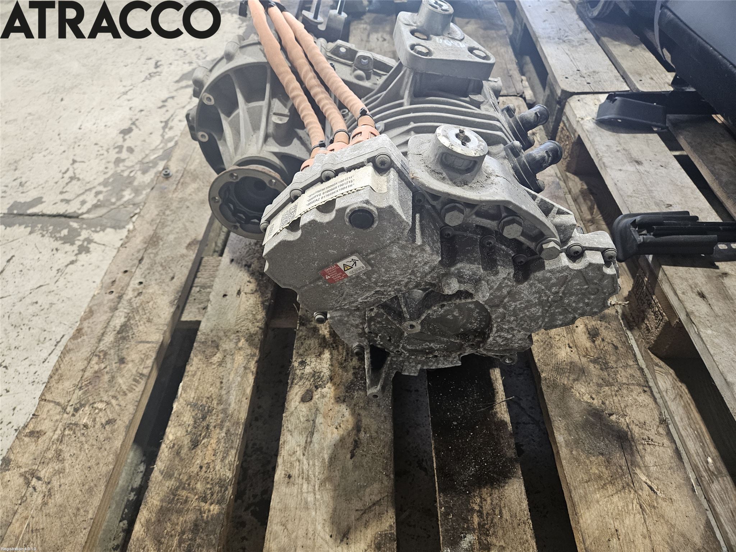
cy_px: 276
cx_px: 368
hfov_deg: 73.9
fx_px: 489
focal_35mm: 23
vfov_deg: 58.9
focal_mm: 5.4
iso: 200
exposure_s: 1/100
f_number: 1.8
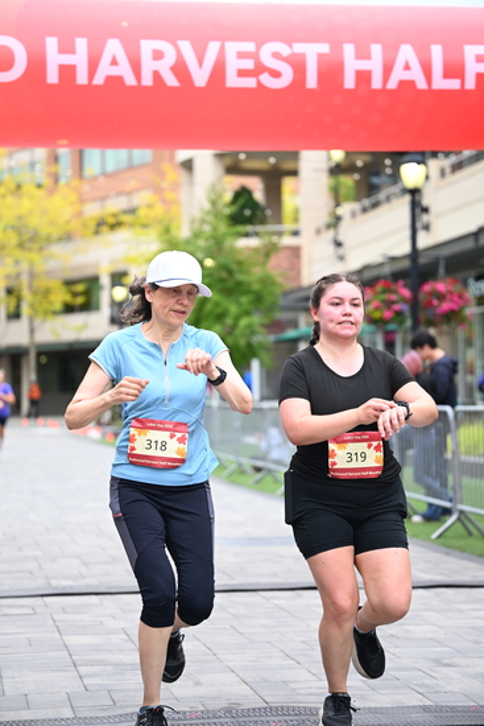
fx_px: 1652
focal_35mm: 82
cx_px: 242
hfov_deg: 16.7
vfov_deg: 24.8
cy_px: 363
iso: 640
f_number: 2.8
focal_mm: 82
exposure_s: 1/1600
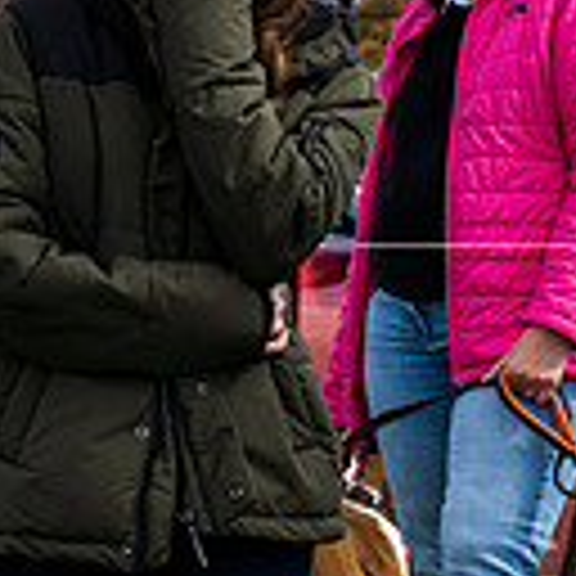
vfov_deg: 3.4
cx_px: 936
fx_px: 9771
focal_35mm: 519
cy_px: 506
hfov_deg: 3.4
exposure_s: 1/1250
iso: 320
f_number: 8
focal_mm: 135
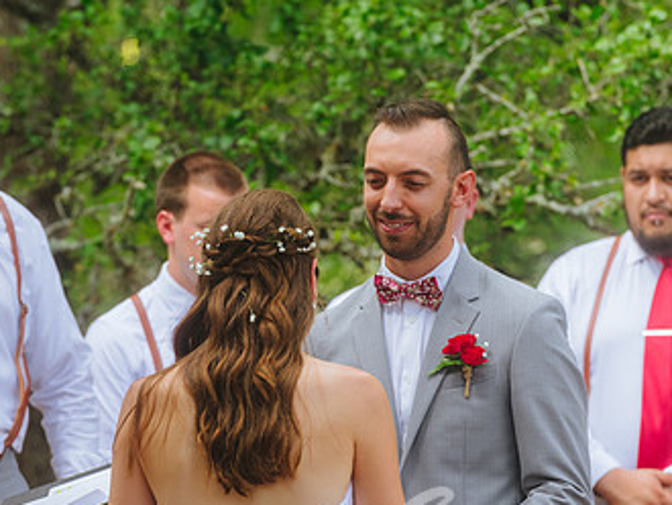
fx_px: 6566
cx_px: 336
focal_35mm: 338
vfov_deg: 4.4
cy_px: 372
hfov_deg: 5.9
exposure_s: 1/320
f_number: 4
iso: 250
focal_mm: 200
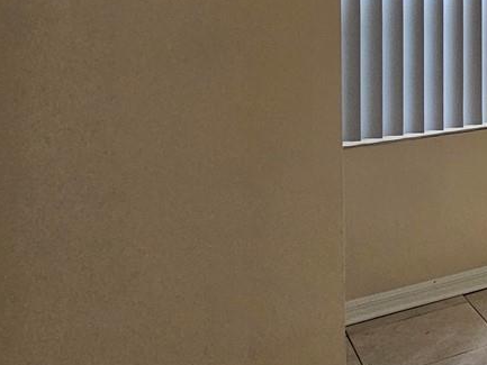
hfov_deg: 23.6
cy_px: -40
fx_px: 675
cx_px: 841
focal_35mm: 48
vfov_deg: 27.6
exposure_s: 1/60
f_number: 2.2
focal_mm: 2.2
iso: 160
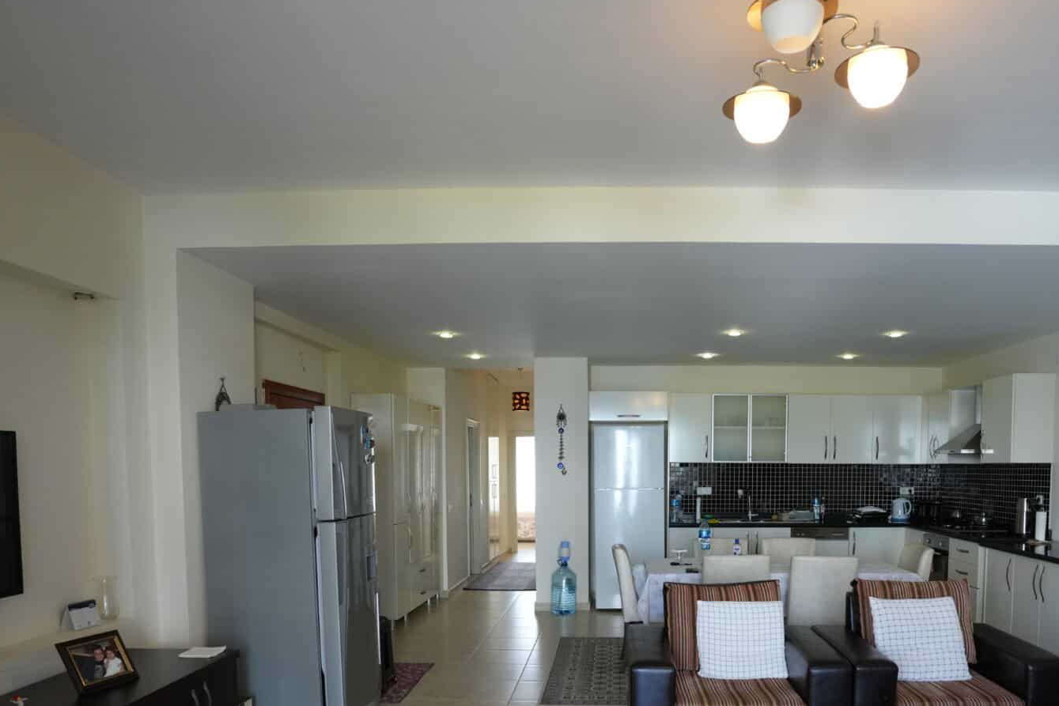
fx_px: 765
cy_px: 533
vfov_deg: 47.6
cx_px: 613
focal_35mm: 26
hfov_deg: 69.0
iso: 1000
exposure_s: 1/160
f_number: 4
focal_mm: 17
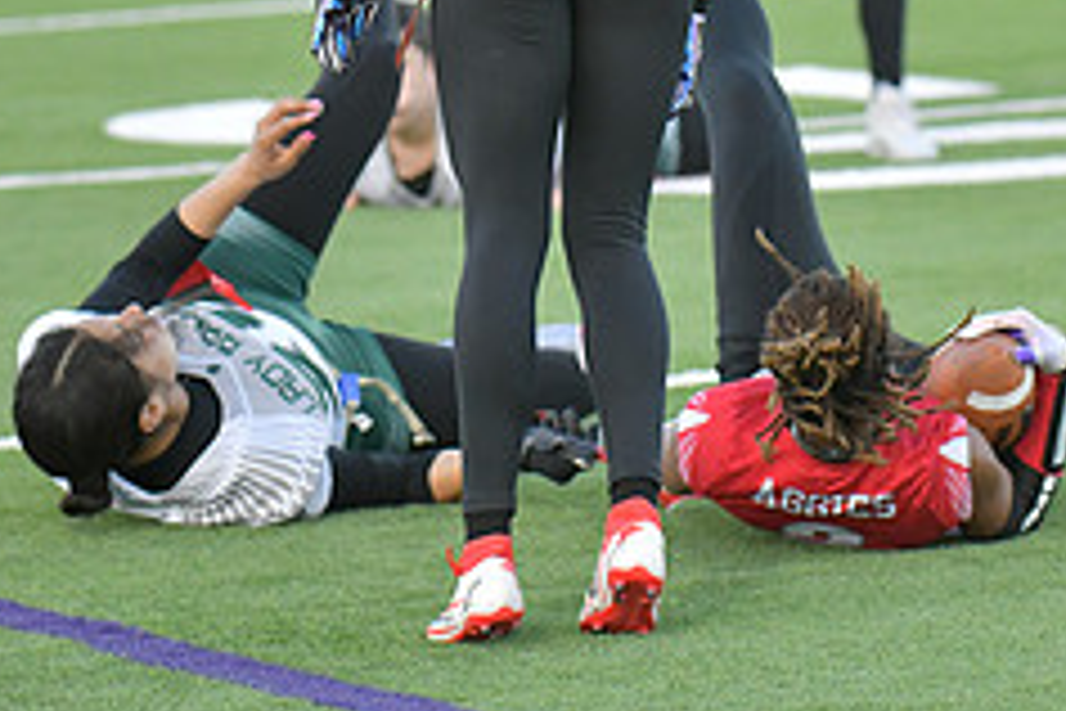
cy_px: -128
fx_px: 10156
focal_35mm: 343
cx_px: 765
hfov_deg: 6.0
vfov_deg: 4.0
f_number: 2.8
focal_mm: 140
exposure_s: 1/3200
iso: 2500
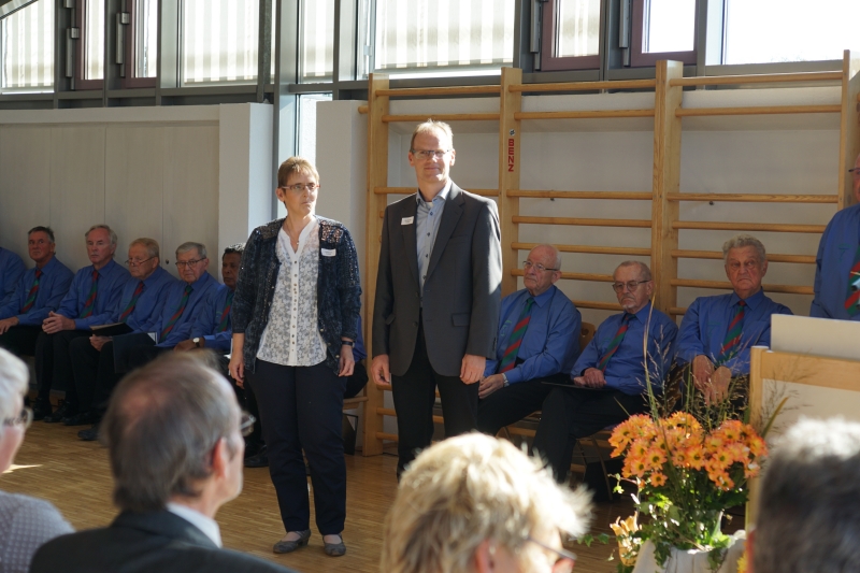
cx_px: 430
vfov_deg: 20.2
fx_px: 1612
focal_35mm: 68
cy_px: 286
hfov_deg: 29.9
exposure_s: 1/90
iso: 100
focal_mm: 45
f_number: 4.5
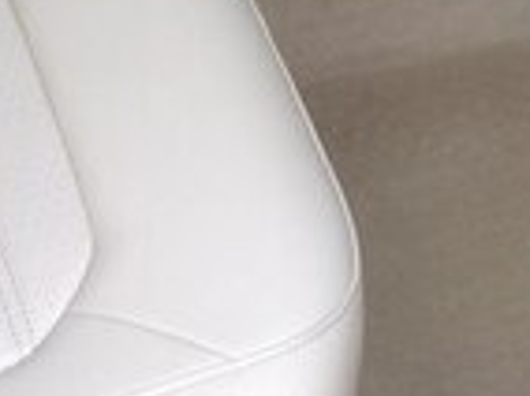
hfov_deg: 14.4
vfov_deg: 10.7
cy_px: -144
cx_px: -7
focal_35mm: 135
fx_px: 2063
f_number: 2.2
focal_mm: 4.15
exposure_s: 1/100
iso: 40
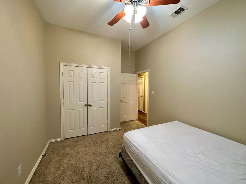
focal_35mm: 14
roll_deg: -1.1
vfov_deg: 85.7
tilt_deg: -2.9
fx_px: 99
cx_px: 123
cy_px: 92
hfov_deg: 102.1
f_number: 2.2
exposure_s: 1/60
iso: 320
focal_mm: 2.22
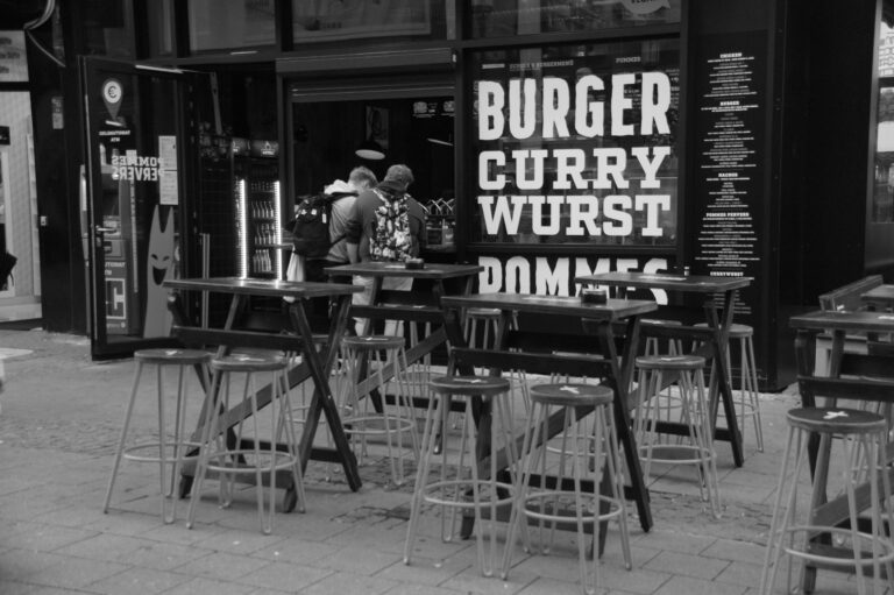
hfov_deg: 9.8
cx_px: 447
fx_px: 5211
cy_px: 298
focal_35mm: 210
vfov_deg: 6.5
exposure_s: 1/250
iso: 800
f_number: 6.3
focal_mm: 140
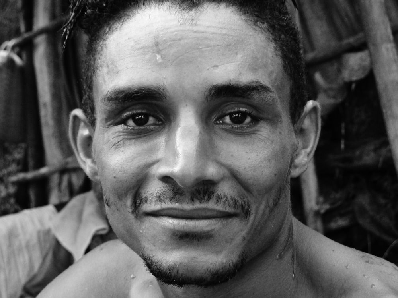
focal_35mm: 90
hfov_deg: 21.8
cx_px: 199
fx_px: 1035
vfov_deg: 16.4
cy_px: 149
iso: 400
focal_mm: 14.7
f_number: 5
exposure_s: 1/40
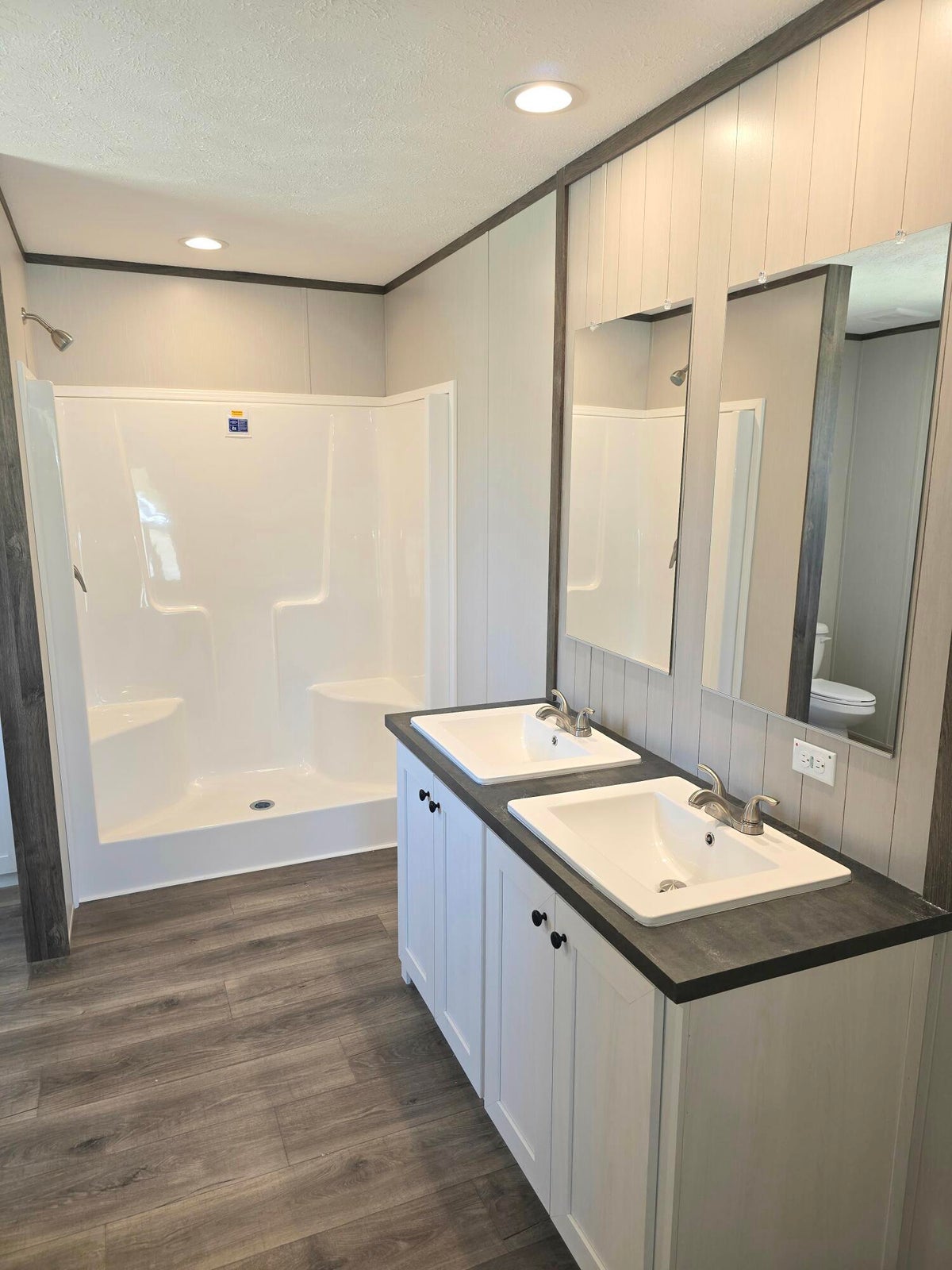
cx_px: 476
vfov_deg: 73.9
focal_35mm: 23
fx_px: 843
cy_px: 635
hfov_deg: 58.9
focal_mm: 6.3
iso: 50
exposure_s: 1/60.2
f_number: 1.7
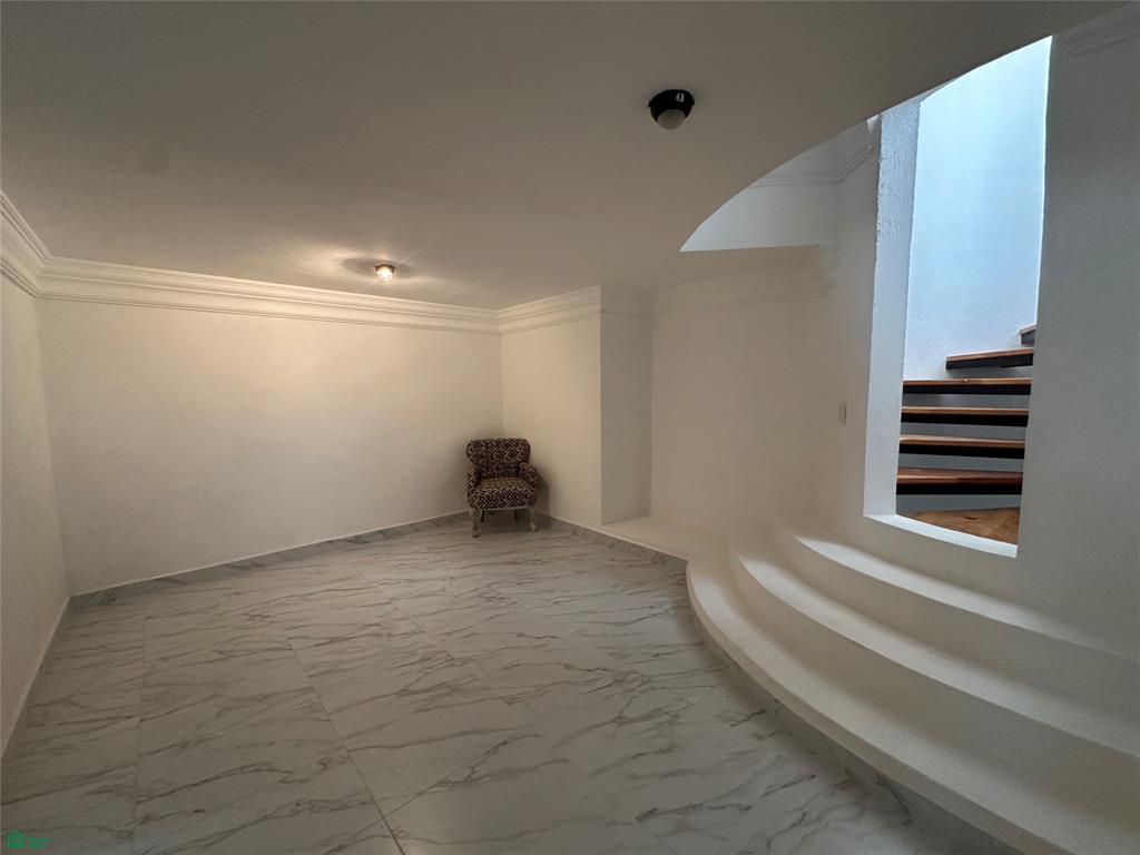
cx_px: 570
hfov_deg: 102.1
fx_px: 461
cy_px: 428
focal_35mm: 14
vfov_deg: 85.7
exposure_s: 1/60
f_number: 2.2
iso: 400
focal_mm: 2.22
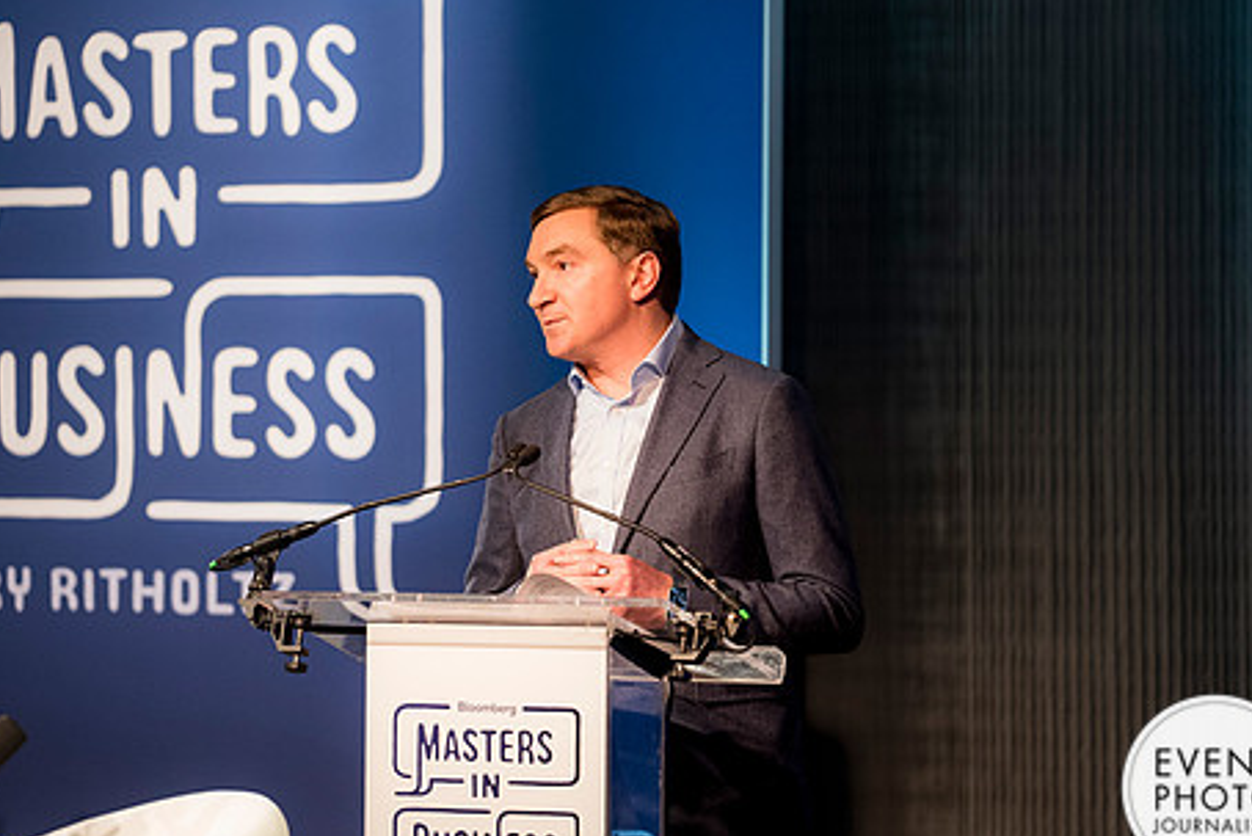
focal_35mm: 180
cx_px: 602
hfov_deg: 11.4
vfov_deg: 7.6
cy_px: 418
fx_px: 6262
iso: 2000
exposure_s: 1/125
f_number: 2.8
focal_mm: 135
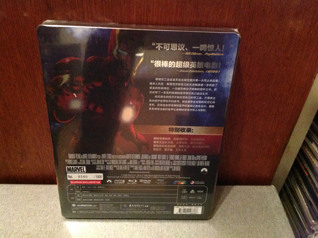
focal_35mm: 35
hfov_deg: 52.7
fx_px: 321
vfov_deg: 40.6
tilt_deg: -38.7
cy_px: 119
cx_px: 159
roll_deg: -3.0
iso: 800
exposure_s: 1/17
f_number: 2.4
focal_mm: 4.28
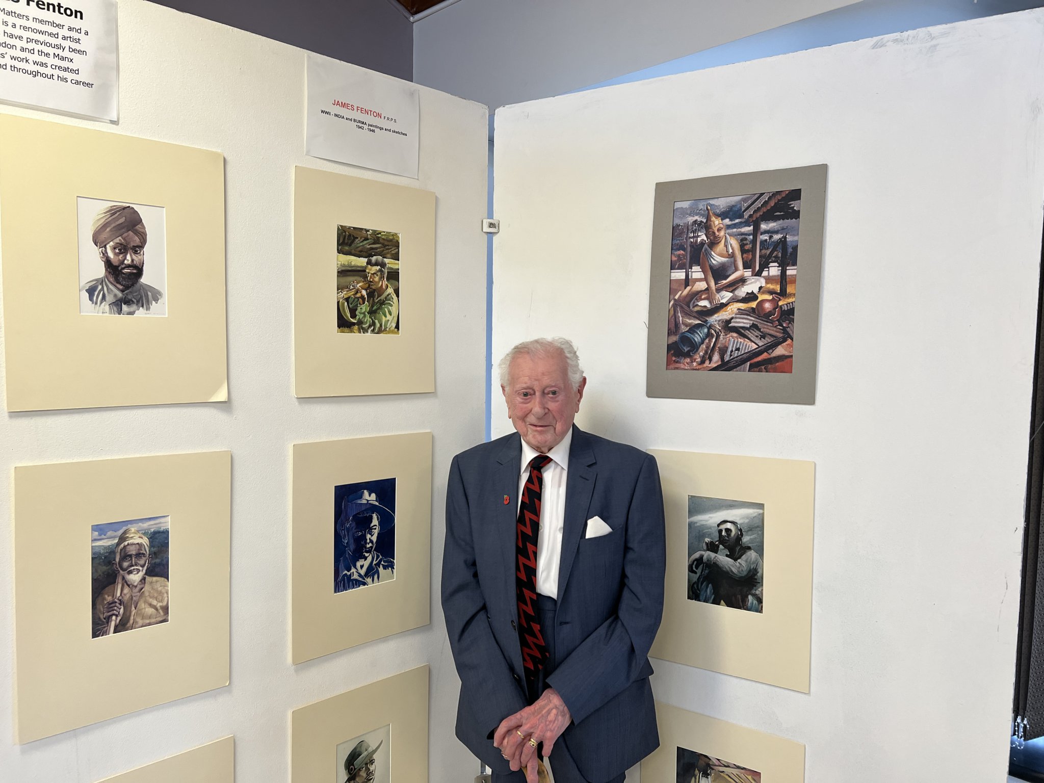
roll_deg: -1.4
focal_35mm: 26
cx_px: 522
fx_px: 784
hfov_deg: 67.3
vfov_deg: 53.1
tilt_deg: -3.4
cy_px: 392
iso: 100
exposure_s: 1/100
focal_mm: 5.7
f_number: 1.5
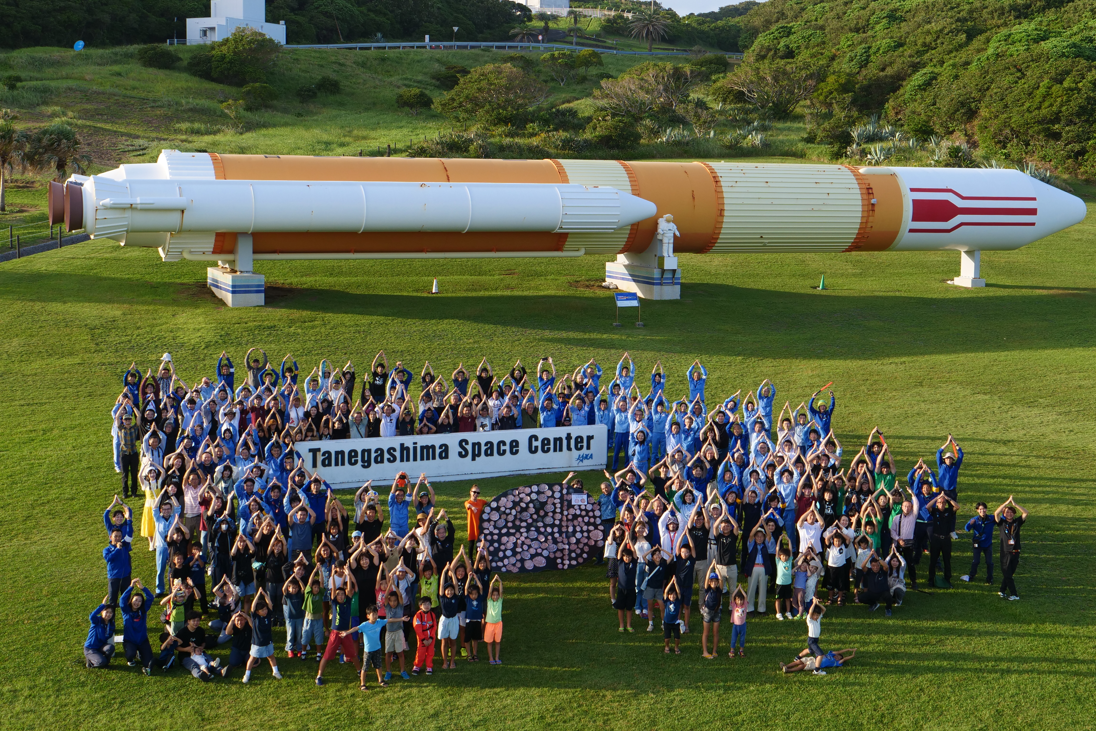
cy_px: 303
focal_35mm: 52
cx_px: 578
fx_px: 1583
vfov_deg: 26.0
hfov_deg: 38.2
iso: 200
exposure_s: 1/320
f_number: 5.6
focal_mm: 22
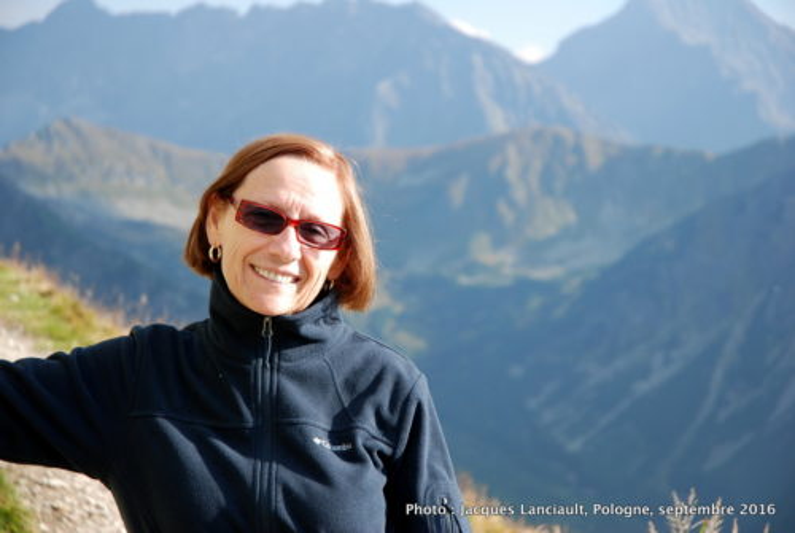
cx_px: 398
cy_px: 266
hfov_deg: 20.9
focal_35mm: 98
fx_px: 2156
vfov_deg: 14.1
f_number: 4.5
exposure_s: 1/160
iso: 100
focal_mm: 65
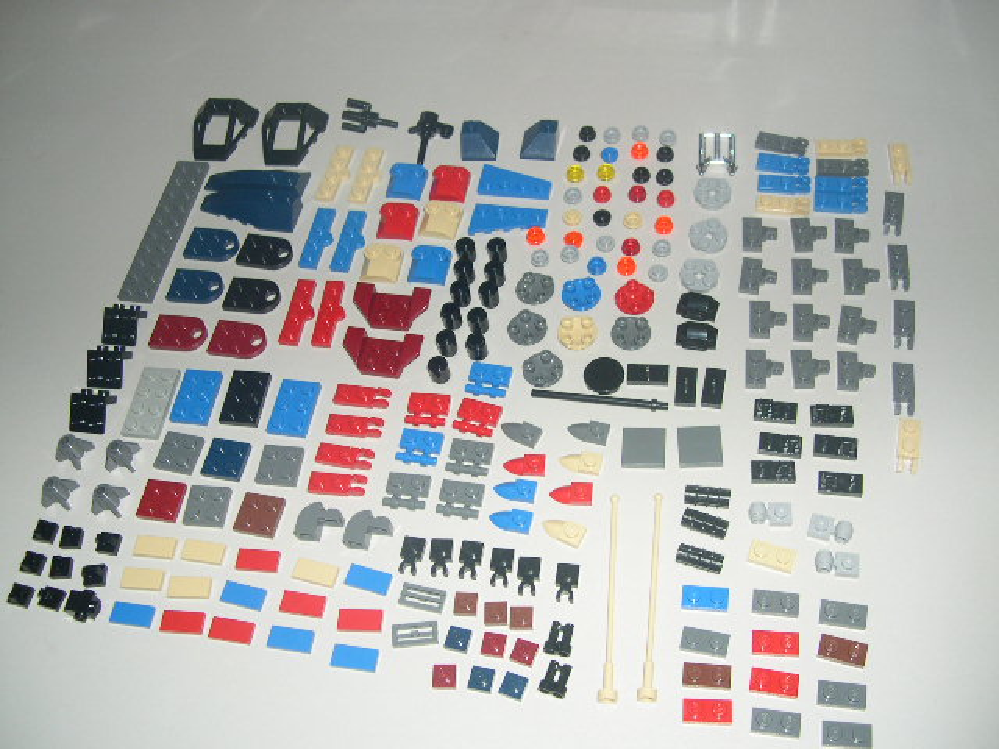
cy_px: 374
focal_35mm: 38
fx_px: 1097
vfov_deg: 37.7
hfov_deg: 49.0
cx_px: 500
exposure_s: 1/60
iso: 100
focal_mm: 8
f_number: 2.8
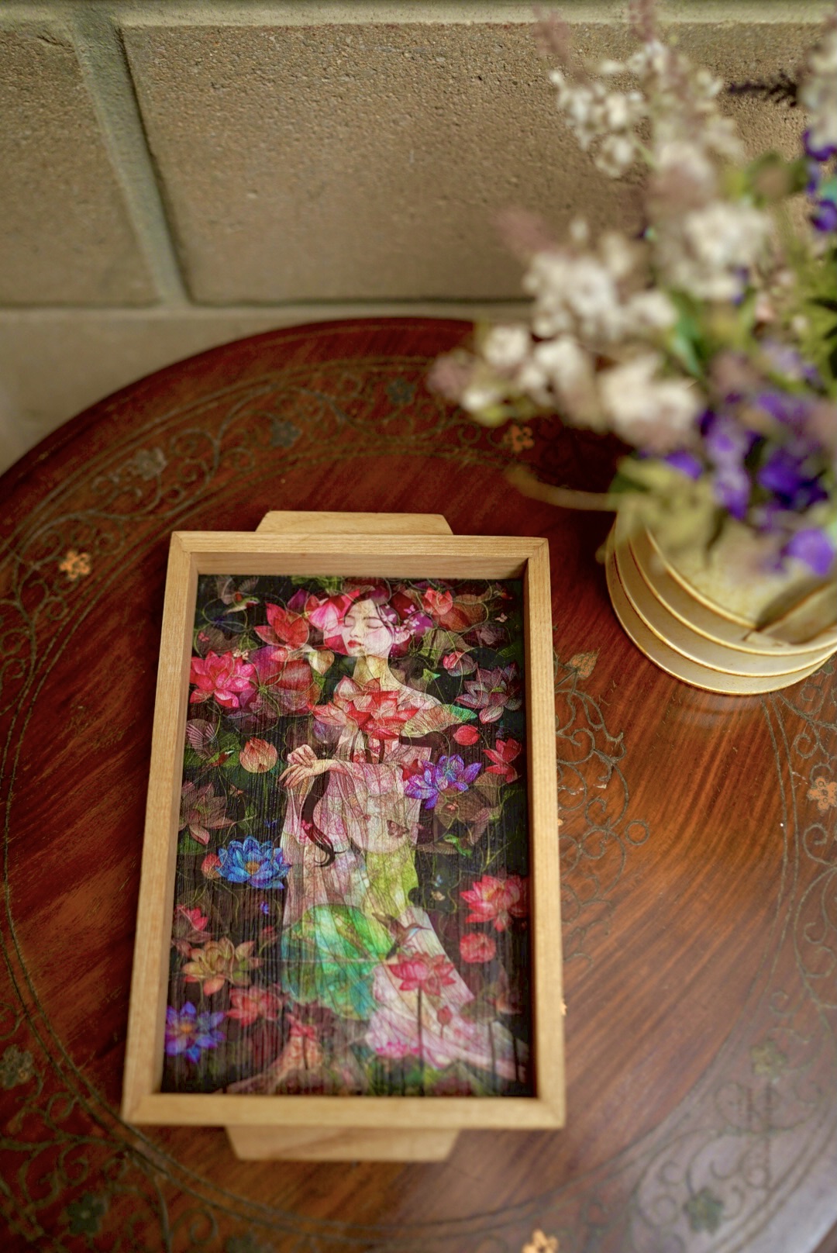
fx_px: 1218
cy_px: 626
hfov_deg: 37.9
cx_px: 418
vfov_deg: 54.4
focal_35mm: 35
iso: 320
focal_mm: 35
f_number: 2
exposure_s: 1/125
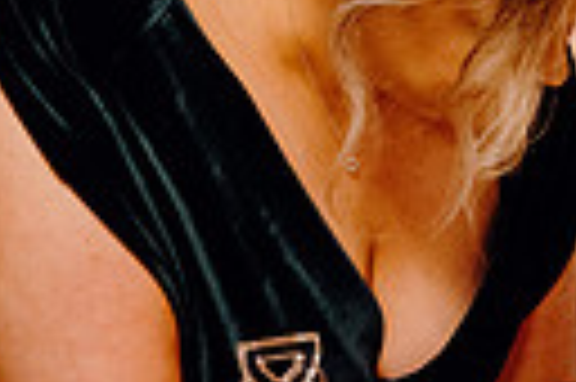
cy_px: 330
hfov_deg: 8.8
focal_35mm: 231
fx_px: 3691
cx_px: 806
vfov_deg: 5.9
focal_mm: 51
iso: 4000
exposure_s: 1/160
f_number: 3.5
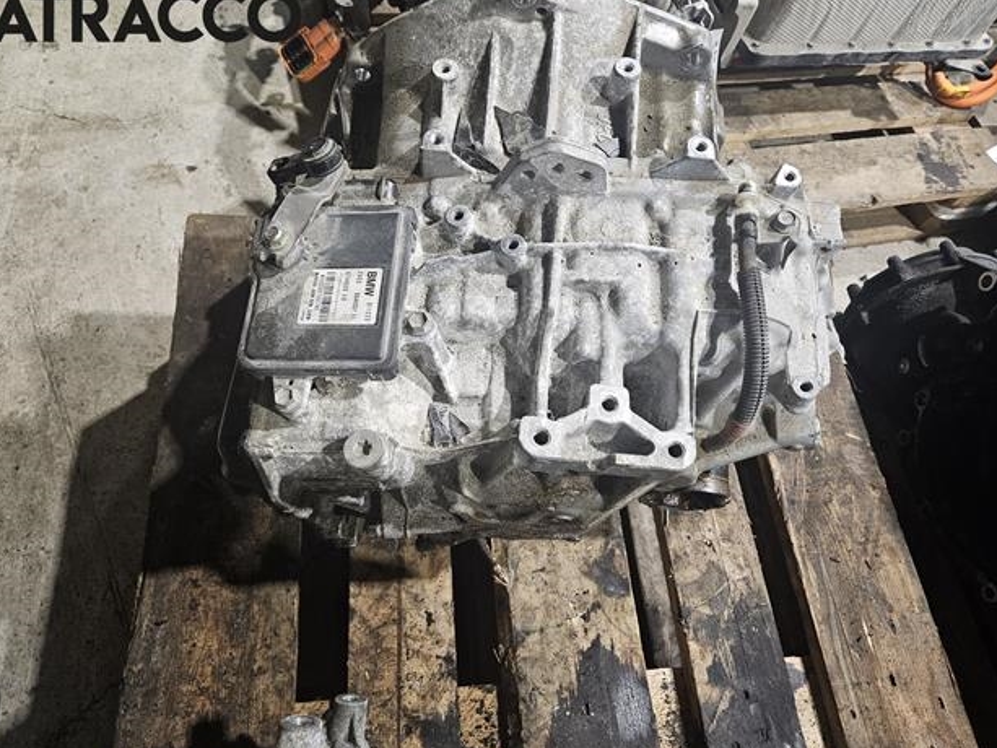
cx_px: 509
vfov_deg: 56.8
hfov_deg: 71.6
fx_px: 691
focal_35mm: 24
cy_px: 377
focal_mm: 5.4
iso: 250
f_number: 1.8
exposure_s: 1/100
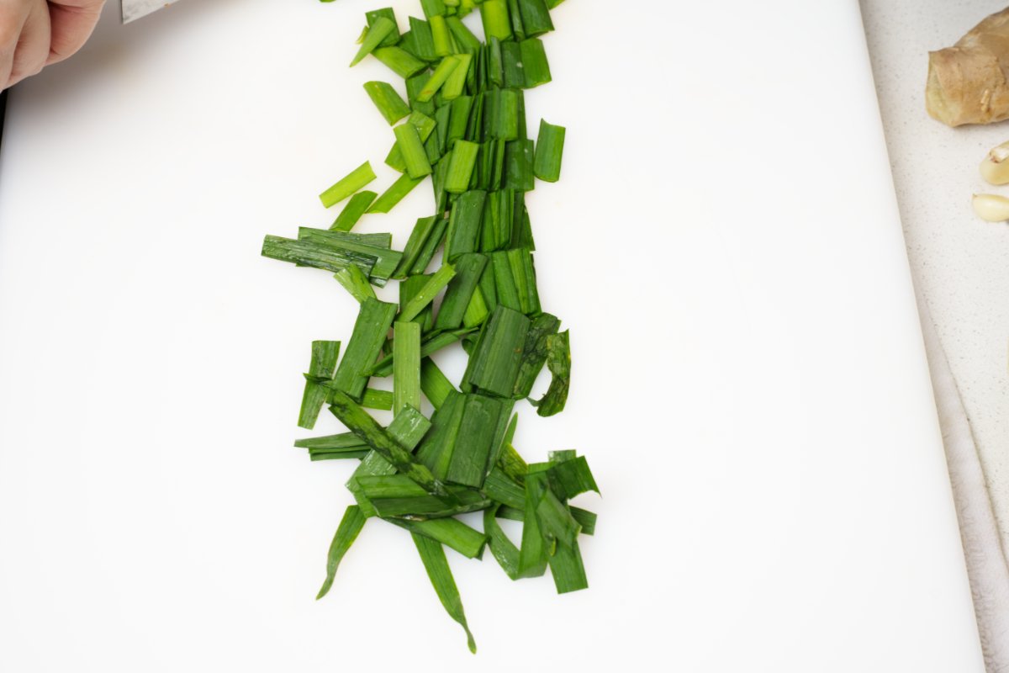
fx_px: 1962
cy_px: 336
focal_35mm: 70
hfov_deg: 28.8
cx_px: 504
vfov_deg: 19.5
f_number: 11
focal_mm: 70
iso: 200
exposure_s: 1/100
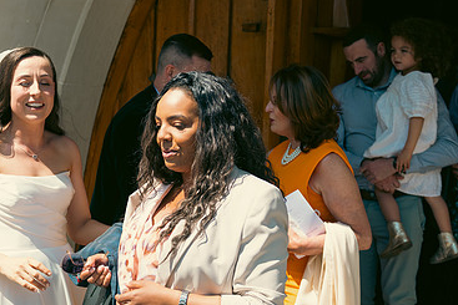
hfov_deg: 33.3
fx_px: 764
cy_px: 167
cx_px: 187
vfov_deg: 22.6
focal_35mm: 60
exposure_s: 1/800
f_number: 3.5
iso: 100
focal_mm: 38
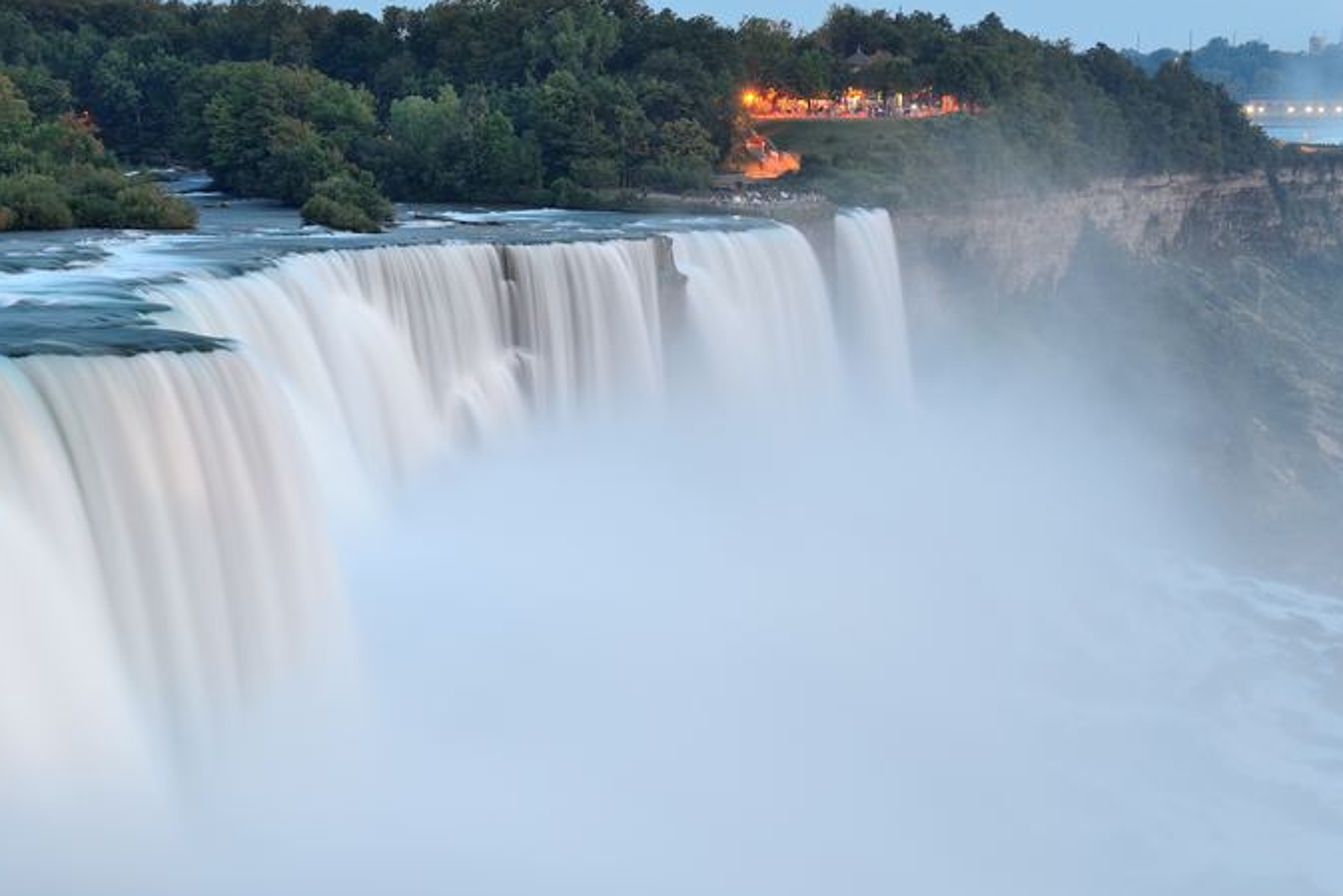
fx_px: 2724
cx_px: 551
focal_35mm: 73
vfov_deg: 18.7
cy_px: 420
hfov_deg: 27.6
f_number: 6.3
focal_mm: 48
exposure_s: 3
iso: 200
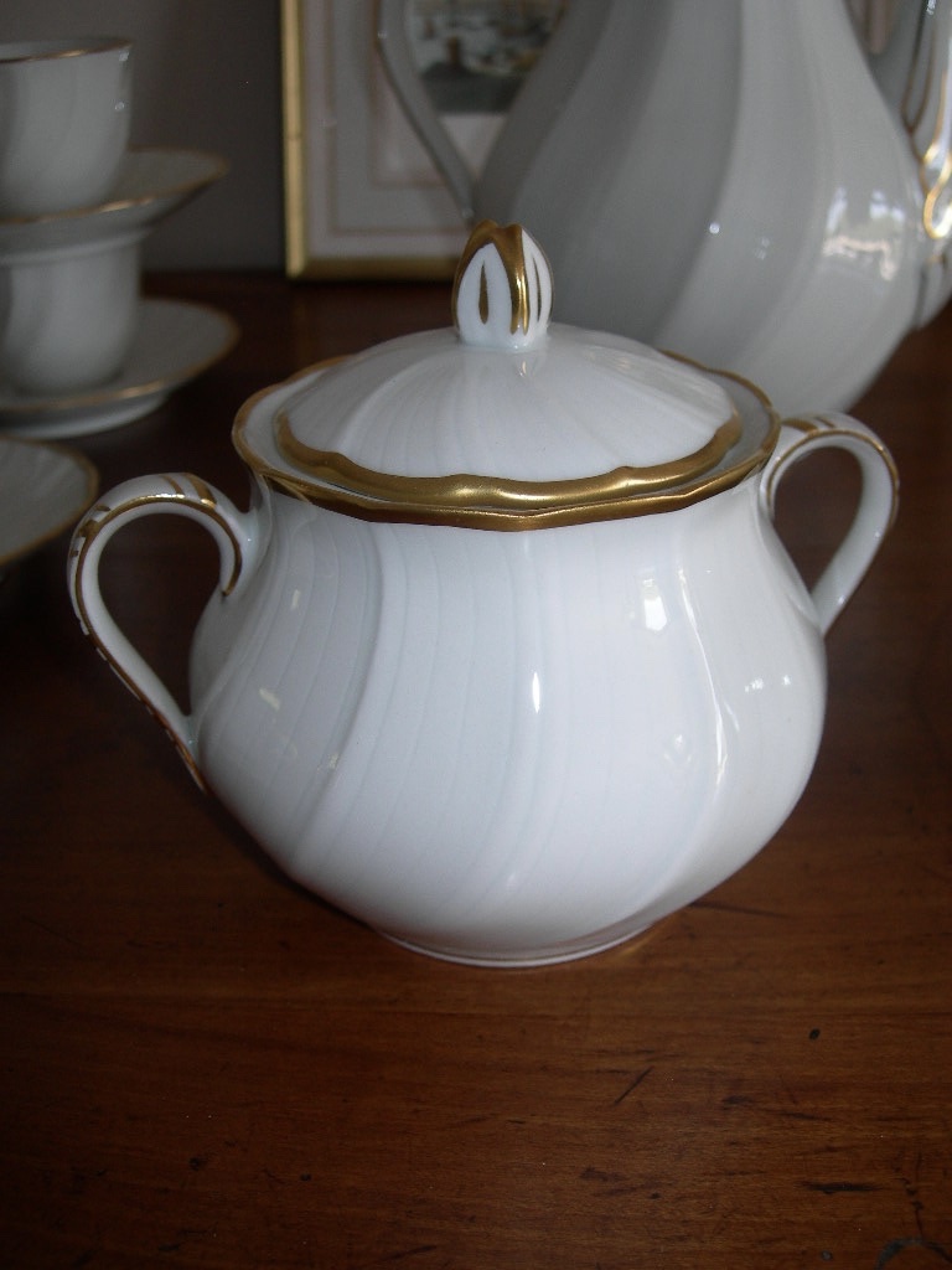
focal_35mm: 38
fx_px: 1393
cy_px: 635
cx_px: 476
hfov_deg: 37.7
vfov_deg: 49.0
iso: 50
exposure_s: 1/30
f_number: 2.8
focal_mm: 7.8
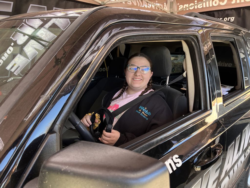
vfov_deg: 53.1
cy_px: 94
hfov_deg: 67.3
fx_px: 188
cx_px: 125
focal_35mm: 26
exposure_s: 1/122
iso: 64
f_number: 1.6
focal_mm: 5.1
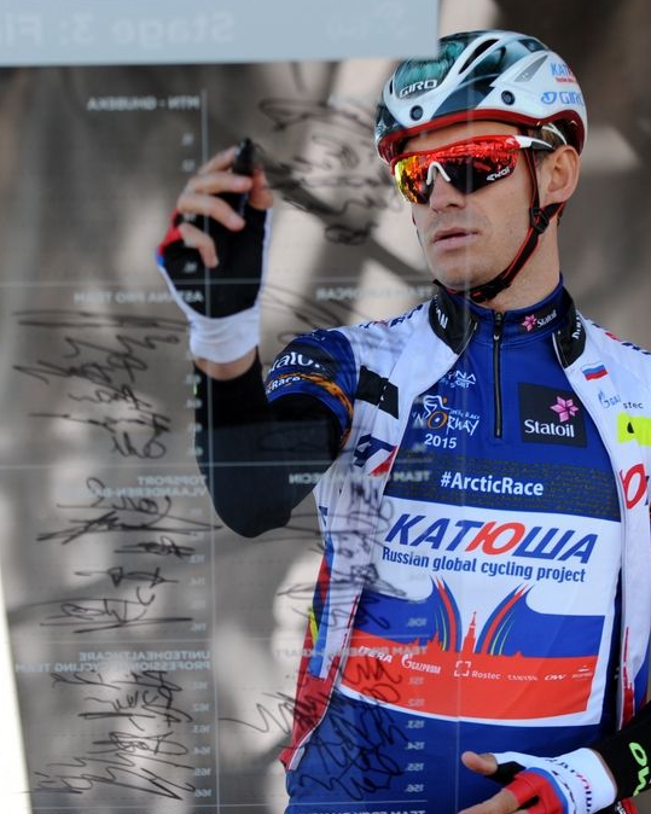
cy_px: 407
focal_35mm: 114
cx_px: 234
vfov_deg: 16.9
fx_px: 2746
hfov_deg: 13.5
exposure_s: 1/800
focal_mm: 80
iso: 400
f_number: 3.2
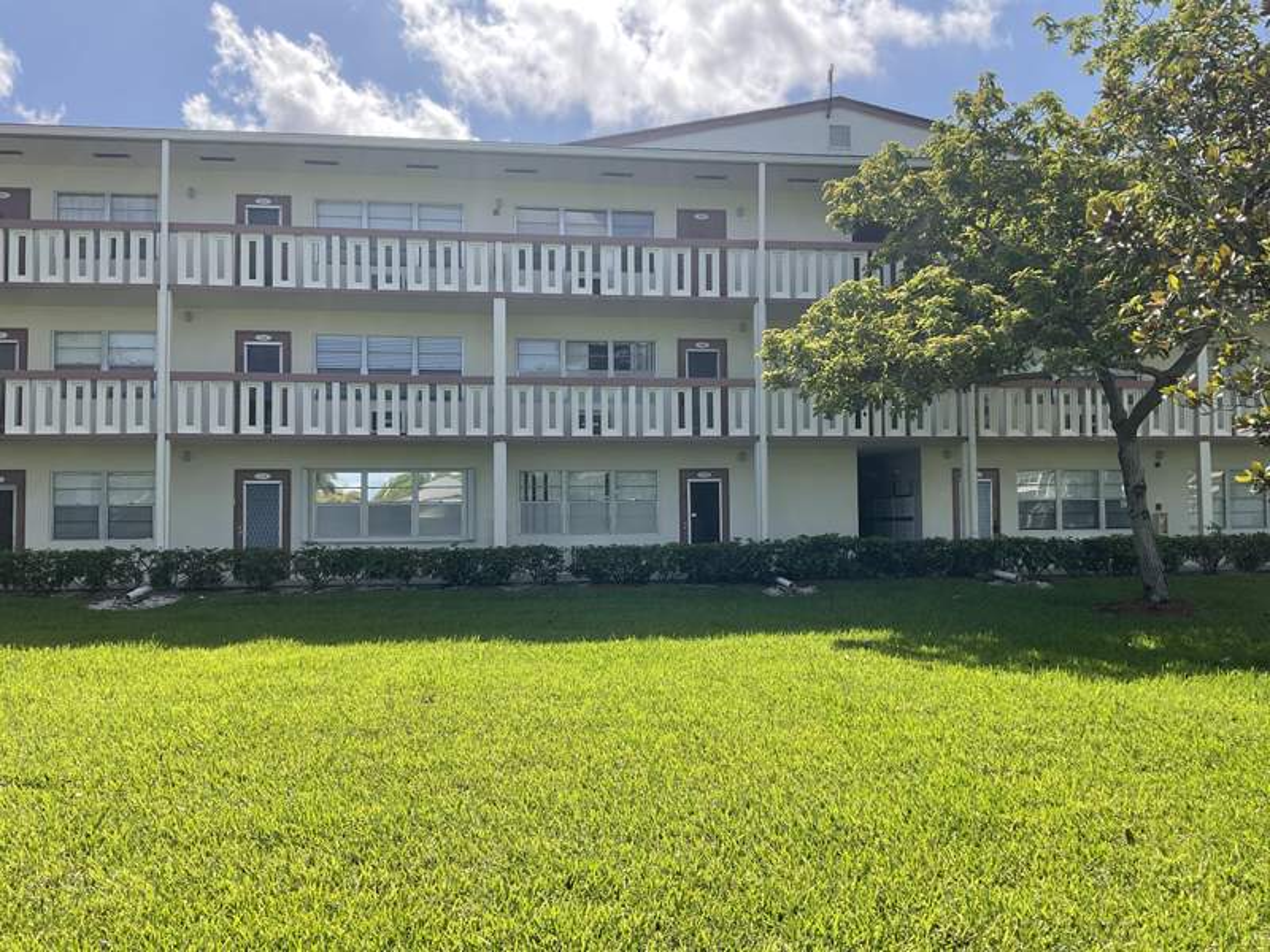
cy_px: 476
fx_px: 1064
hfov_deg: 61.7
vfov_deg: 48.2
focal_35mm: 29
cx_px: 635
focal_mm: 3
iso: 16
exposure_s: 1/1168
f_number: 1.8
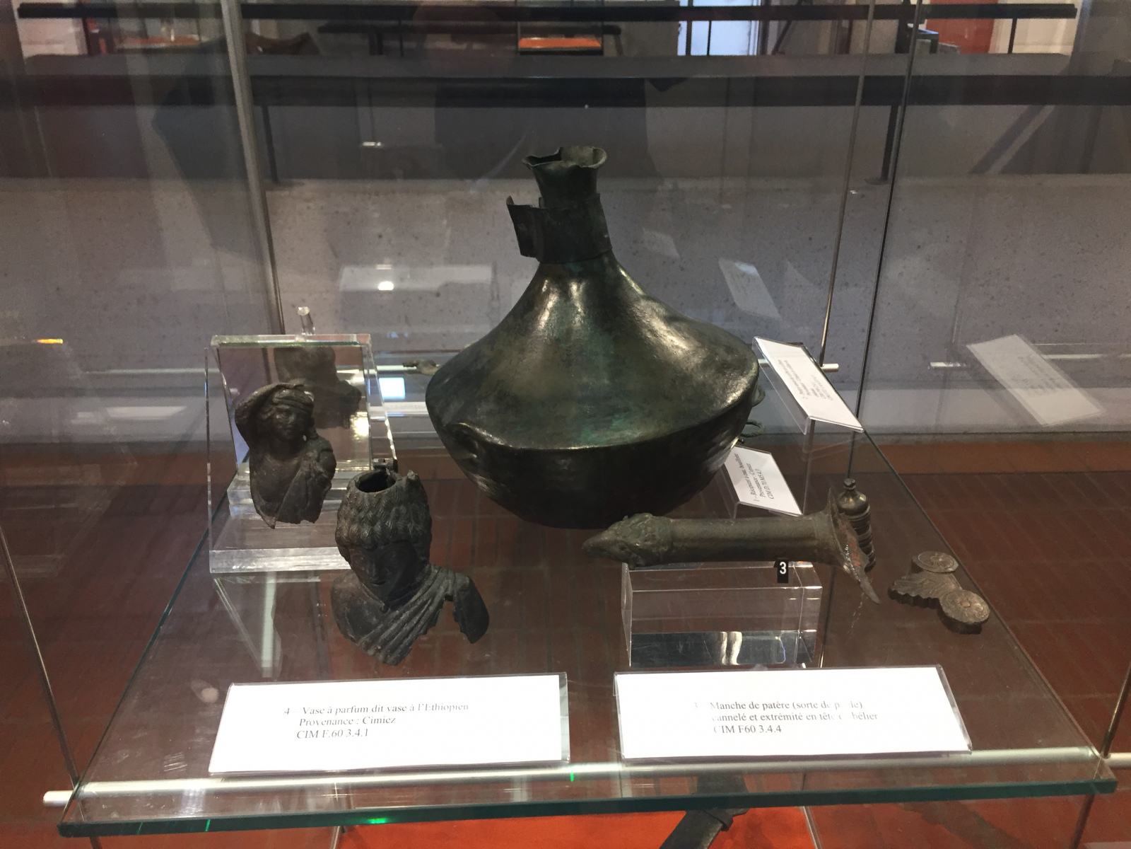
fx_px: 948
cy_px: 424
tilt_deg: -26.7
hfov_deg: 61.7
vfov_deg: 48.2
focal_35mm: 29
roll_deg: -0.7
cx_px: 566
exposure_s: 1/33
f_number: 2.2
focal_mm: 4.15
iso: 64
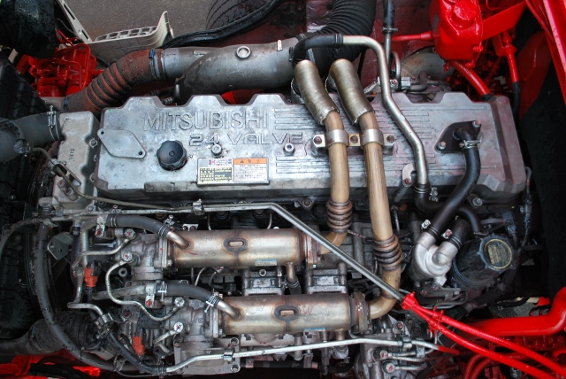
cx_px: 283
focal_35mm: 30
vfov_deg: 43.7
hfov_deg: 61.9
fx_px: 472
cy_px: 190
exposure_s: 1/40
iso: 200
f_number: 3.8
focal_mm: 20
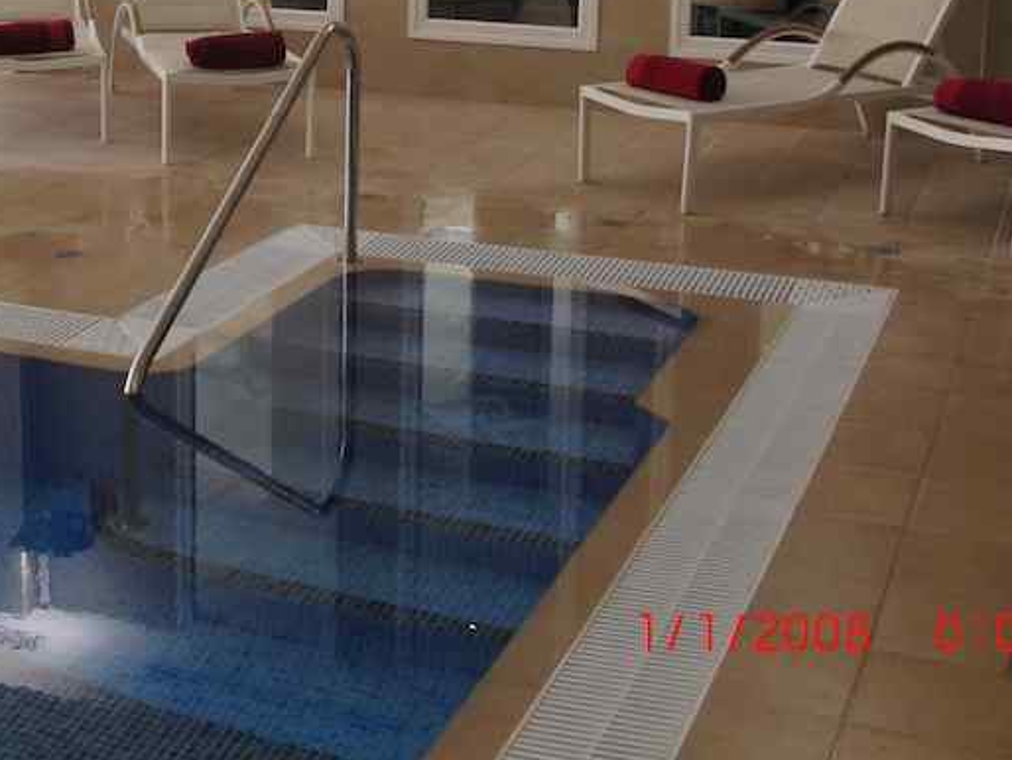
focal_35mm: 63
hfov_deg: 30.3
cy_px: 103
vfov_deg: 22.8
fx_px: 1843
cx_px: 276
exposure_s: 1/160
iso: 200
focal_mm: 7.3
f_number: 3
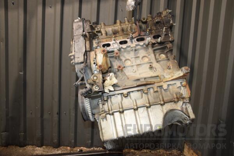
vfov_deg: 41.7
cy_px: 78
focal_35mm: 32
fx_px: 205
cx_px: 117
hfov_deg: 59.5
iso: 800
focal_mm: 21
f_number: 5
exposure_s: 1/60
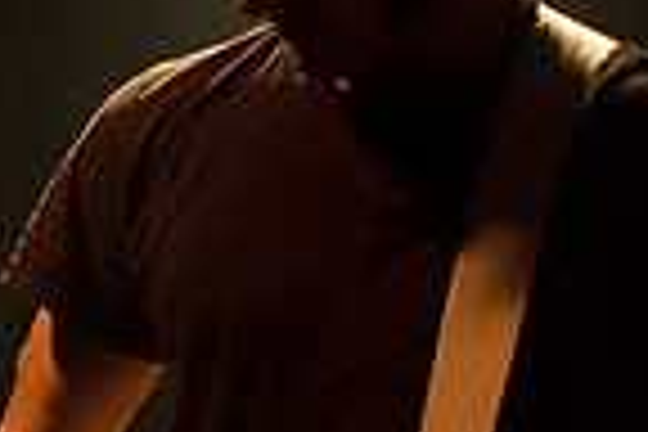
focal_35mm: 211
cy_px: 328
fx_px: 3798
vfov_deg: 6.5
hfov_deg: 9.7
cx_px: 256
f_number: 2.8
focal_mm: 35
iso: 800
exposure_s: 1/20
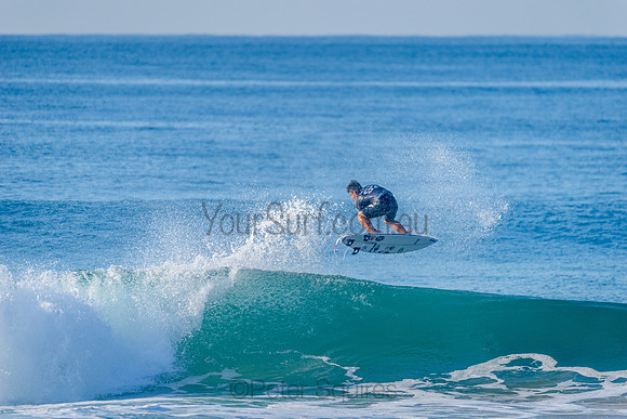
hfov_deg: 4.1
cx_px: 314
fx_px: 8712
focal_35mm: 500
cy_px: 210
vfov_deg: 2.8
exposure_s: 1/2000
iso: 360
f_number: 5.6
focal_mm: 500
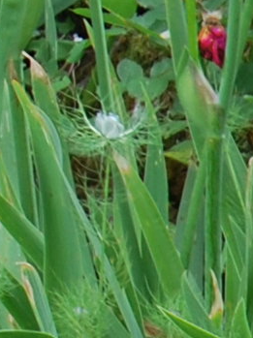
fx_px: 8614
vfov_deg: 2.2
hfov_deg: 1.6
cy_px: -522
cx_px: -1440
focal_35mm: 882
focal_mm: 55
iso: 140
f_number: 5.6
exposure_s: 1/125
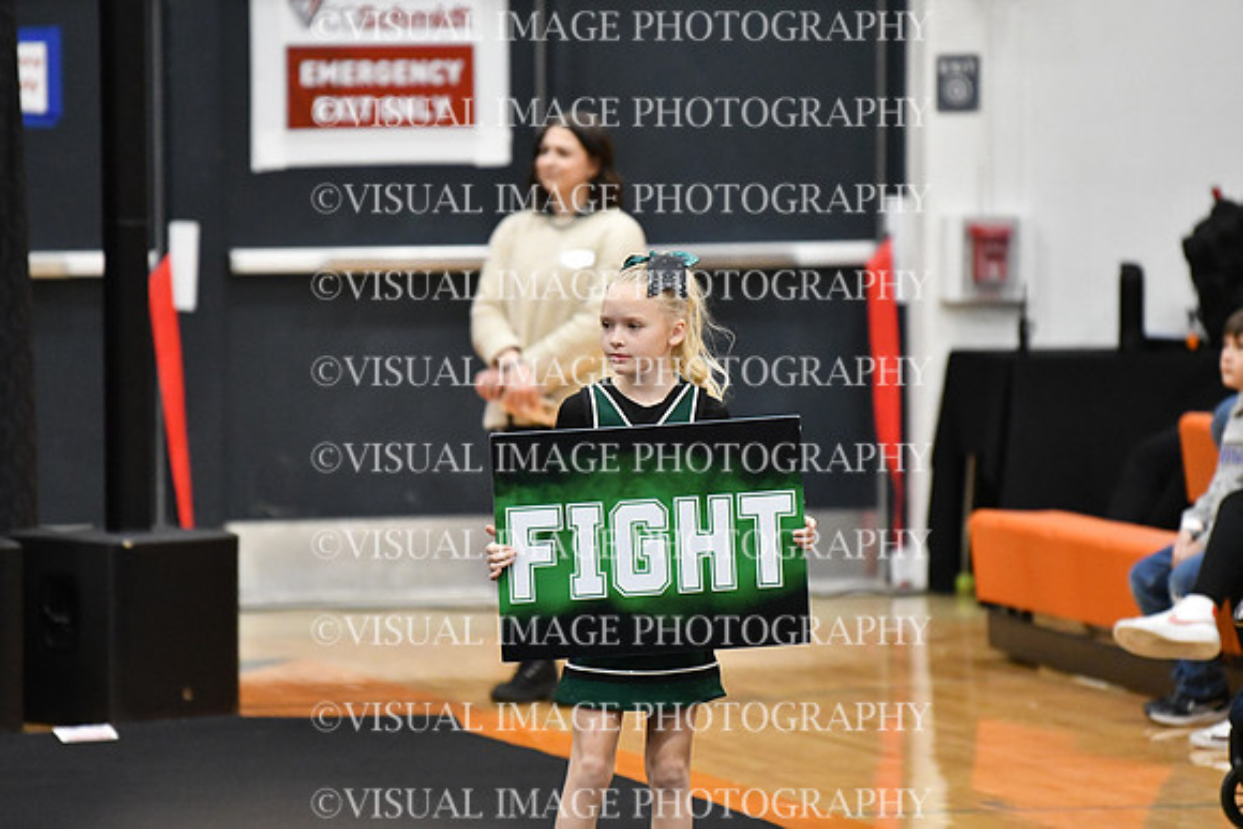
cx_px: 622
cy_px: 414
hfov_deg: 6.9
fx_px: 10360
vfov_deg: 4.6
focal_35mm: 300
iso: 5000
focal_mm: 200
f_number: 2.8
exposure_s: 1/800
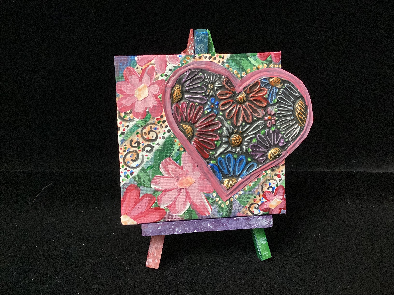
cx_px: 197
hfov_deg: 58.4
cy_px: 148
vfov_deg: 45.4
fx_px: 353
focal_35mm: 31
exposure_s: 1/60
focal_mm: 3.3
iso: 320
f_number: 2.4
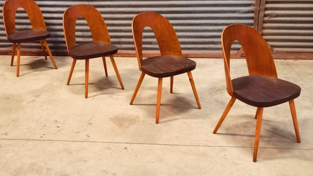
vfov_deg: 30.4
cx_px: 157
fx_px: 324
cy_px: 72
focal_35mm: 39
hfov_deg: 51.6
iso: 800
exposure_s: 1/20
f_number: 1.9
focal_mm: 6.71
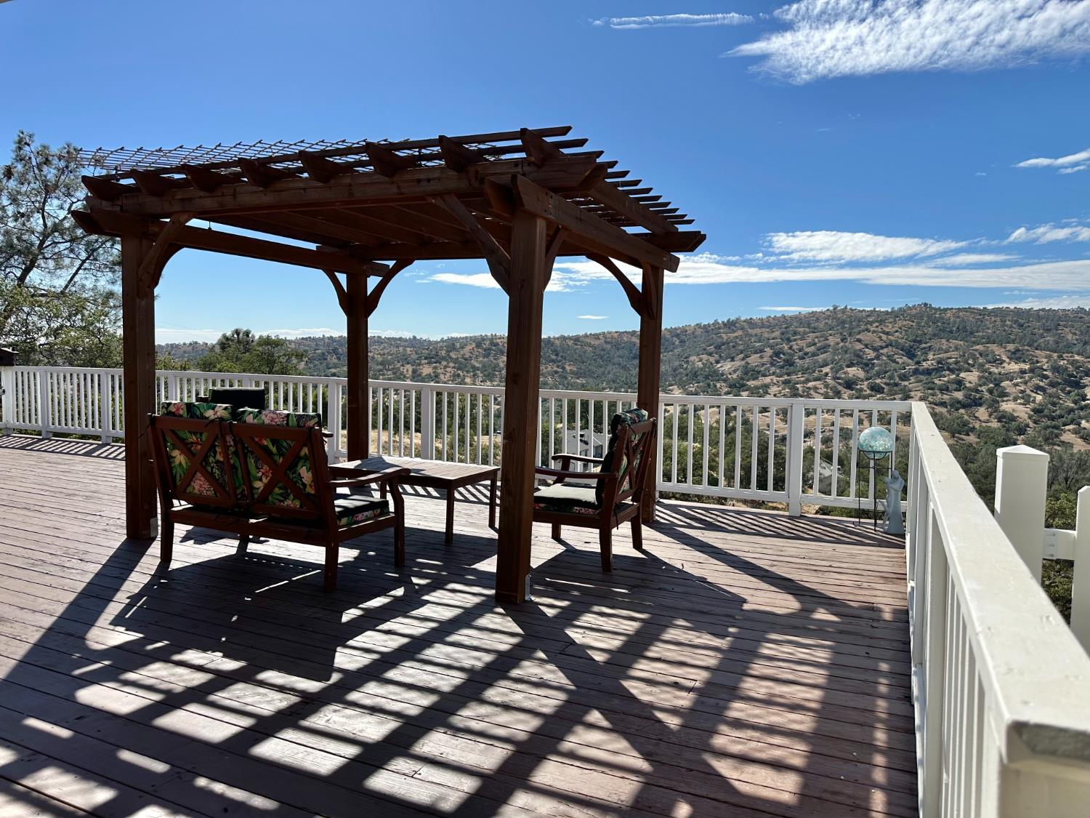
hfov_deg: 71.6
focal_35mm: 24
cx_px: 545
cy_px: 409
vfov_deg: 56.8
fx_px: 756
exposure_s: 1/6211
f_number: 1.78
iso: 80
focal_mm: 6.86
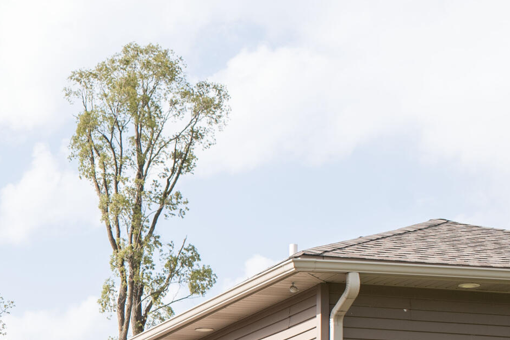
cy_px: 534
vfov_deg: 11.6
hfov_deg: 16.7
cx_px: -234
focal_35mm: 112
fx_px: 1587
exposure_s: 1/640
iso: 160
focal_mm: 35
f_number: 5
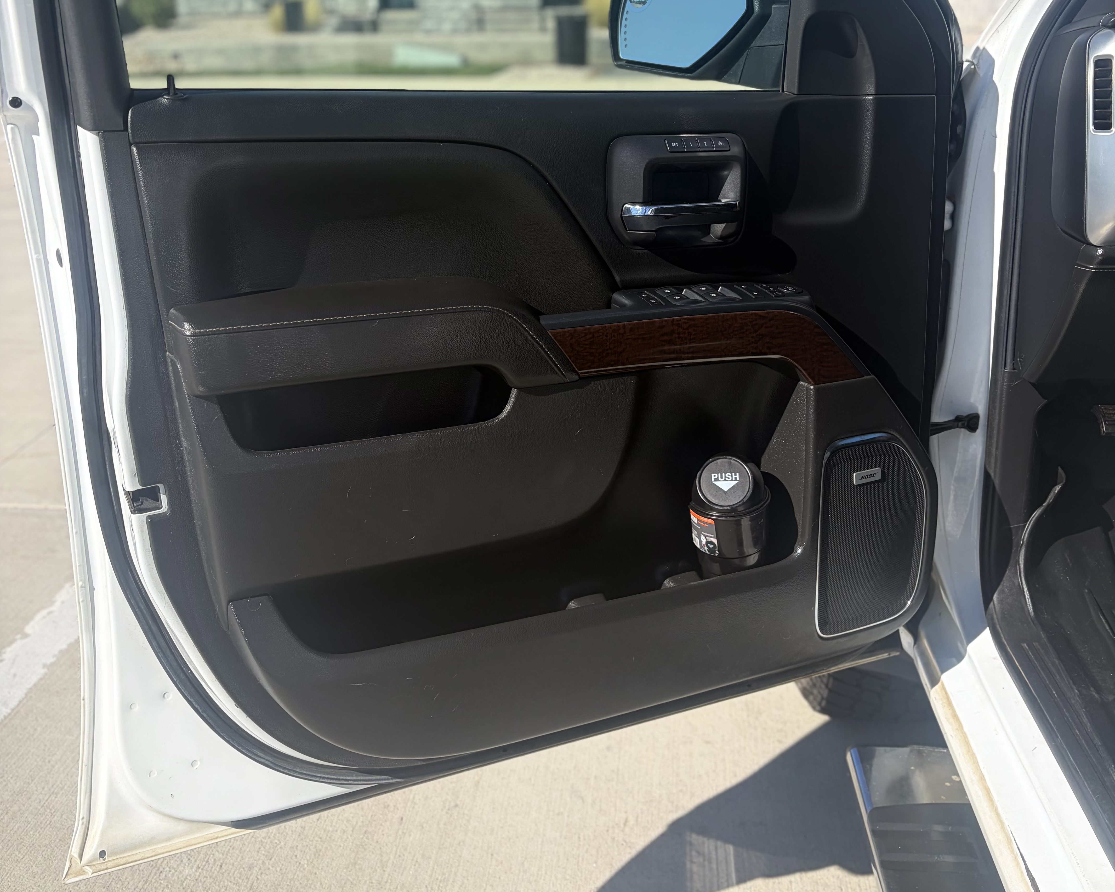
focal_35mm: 34
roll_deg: +1.6
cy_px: 283
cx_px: 555
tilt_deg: -12.0
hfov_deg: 52.8
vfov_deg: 42.6
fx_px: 1122
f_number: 1.6
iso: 50
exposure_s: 1/2538
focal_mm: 5.96
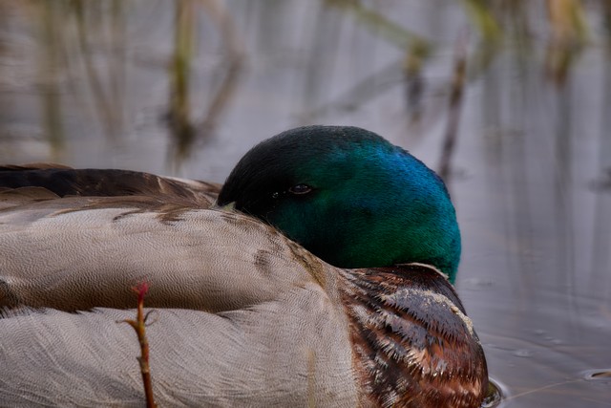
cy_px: 204
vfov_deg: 2.8
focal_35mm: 500
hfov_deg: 4.1
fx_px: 8487
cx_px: 306
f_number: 7.1
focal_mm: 500
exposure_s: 1/500
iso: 400
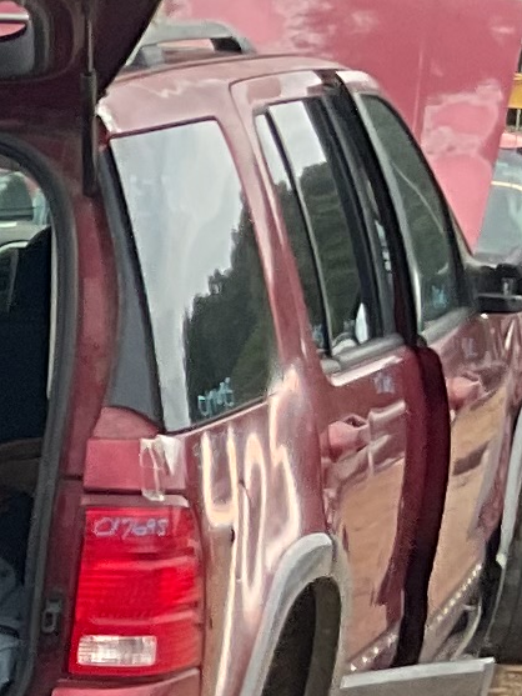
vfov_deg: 9.3
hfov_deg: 6.0
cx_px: -1580
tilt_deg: -10.5
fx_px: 4221
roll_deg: -2.3
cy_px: 847
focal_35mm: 210
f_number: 1.8
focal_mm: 3
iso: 16
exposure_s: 1/545
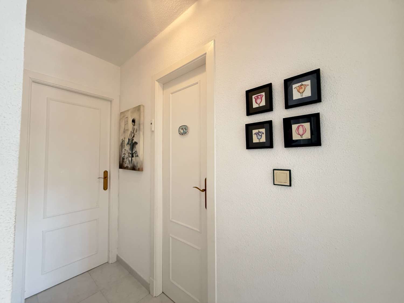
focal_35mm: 14
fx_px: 163
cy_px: 152
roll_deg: +0.4
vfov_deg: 85.7
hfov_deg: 102.1
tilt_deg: +3.1
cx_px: 202
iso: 320
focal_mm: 2.22
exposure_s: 1/50
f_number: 2.2
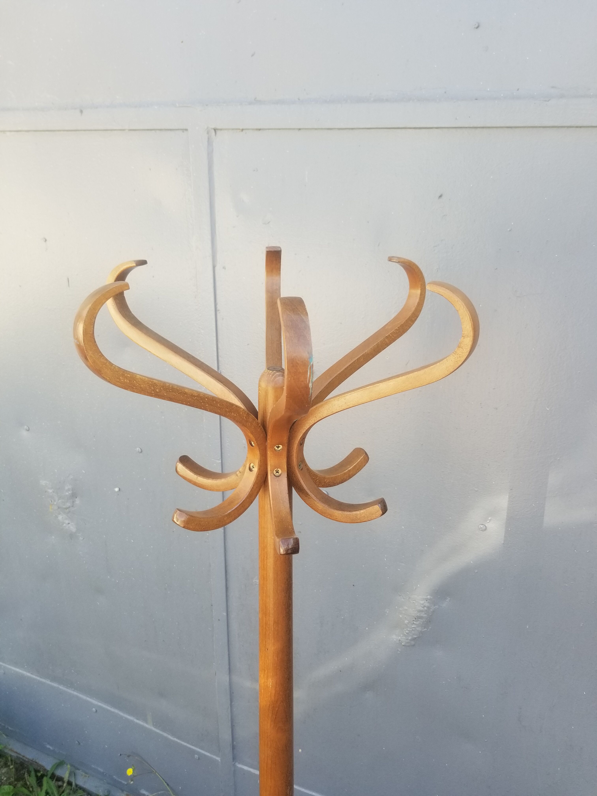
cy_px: 398
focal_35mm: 26
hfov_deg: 53.1
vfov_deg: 67.3
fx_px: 598
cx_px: 298
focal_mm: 4.25
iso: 50
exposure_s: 1/203
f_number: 1.7
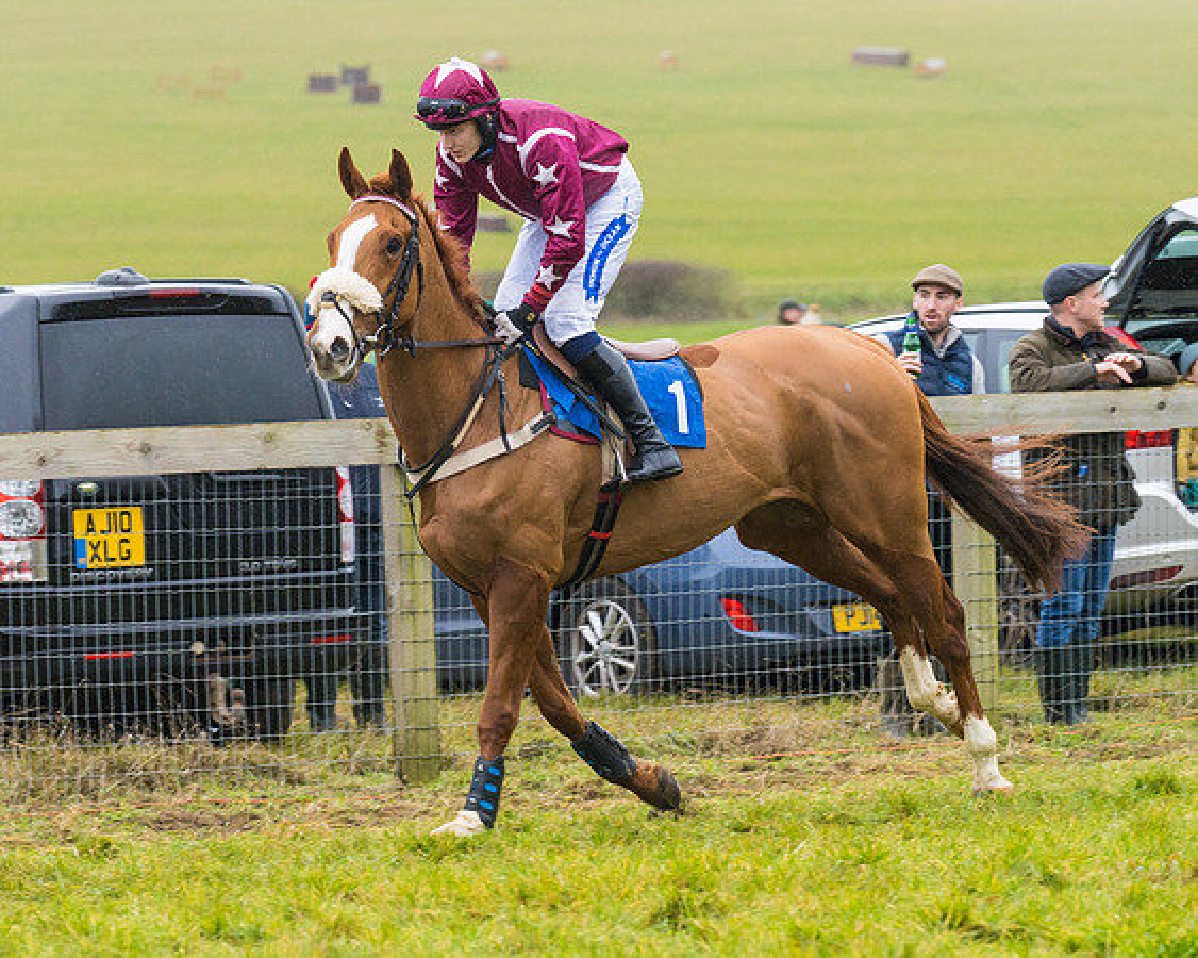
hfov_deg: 8.9
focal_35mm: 218
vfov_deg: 7.1
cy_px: 495
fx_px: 7733
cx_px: 468
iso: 800
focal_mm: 135
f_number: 4
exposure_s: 1/640
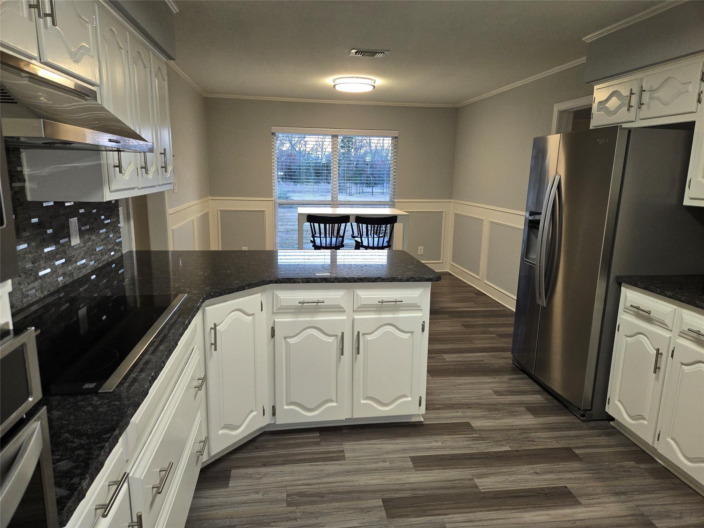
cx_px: 352
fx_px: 468
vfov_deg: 58.9
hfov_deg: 73.9
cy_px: 264
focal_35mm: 23
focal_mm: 5.4
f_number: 1.8
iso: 125
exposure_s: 1/60
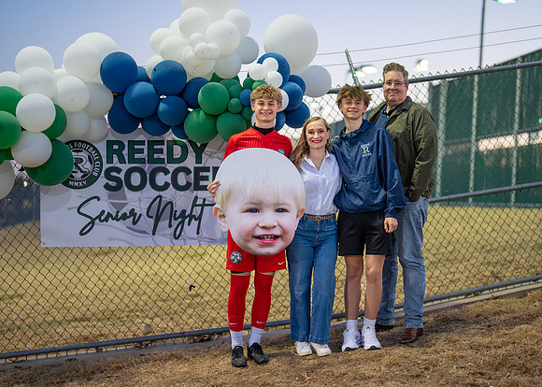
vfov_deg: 24.5
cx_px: 295
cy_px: 205
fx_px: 892
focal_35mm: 58
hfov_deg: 33.8
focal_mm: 50
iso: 1600
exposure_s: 1/400
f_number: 1.2
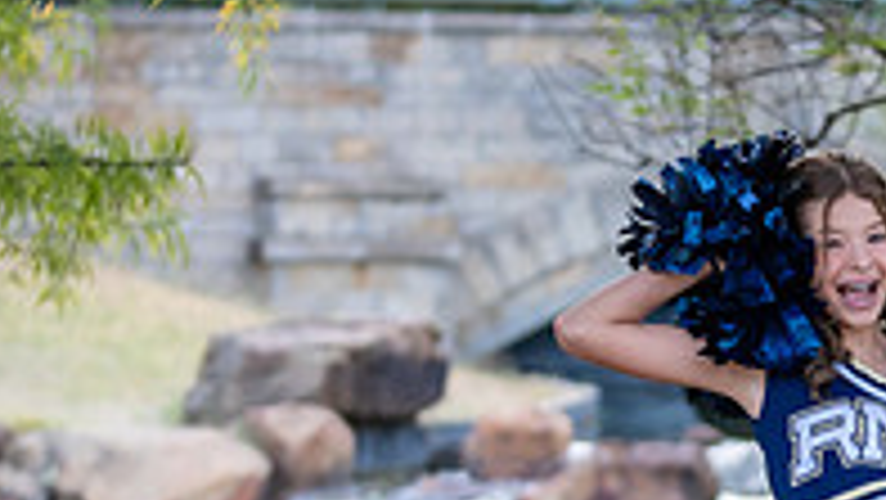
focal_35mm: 218
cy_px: 444
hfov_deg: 9.8
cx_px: 826
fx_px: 5124
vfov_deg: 5.6
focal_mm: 70
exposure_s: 1/320
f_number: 2.8
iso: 320
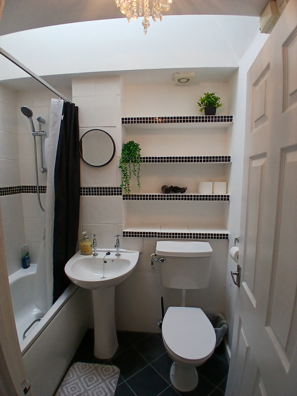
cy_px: 198
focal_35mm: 17
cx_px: 148
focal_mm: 1.4
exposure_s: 1/50
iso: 80
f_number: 2.2
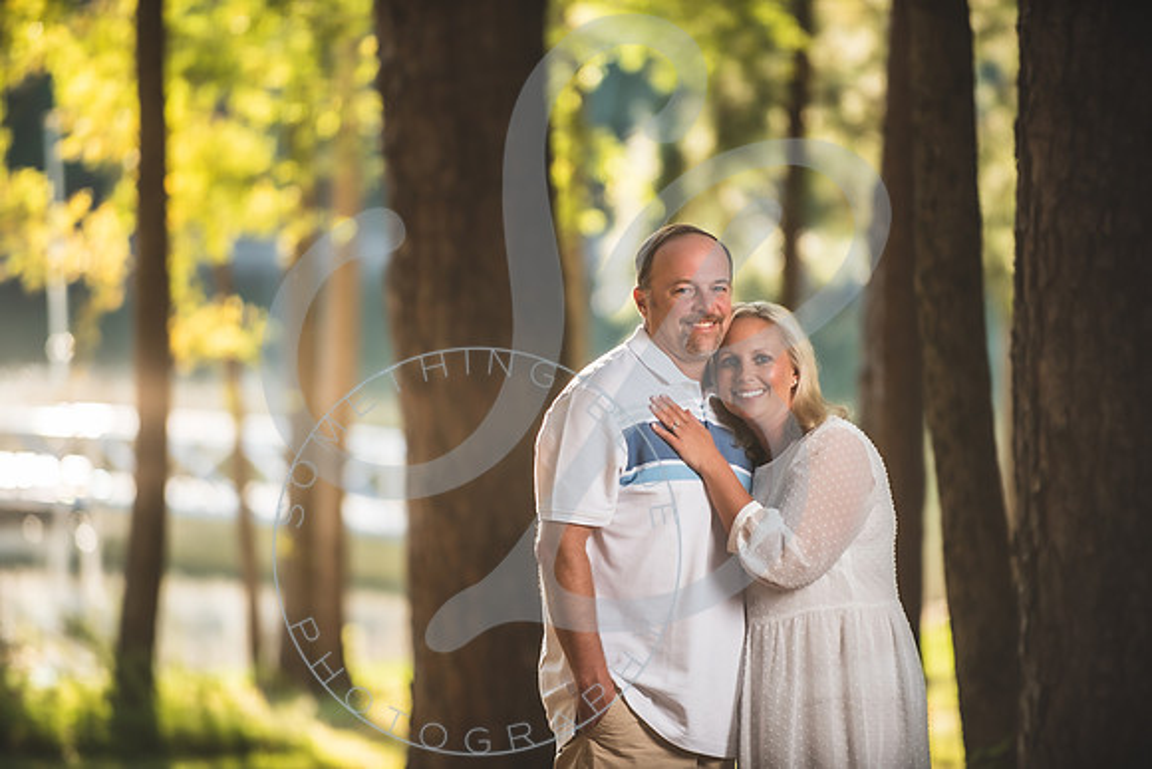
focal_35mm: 201
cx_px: 574
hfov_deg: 10.2
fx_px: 6444
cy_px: 384
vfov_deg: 6.8
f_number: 2.8
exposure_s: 1/200
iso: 100
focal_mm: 200
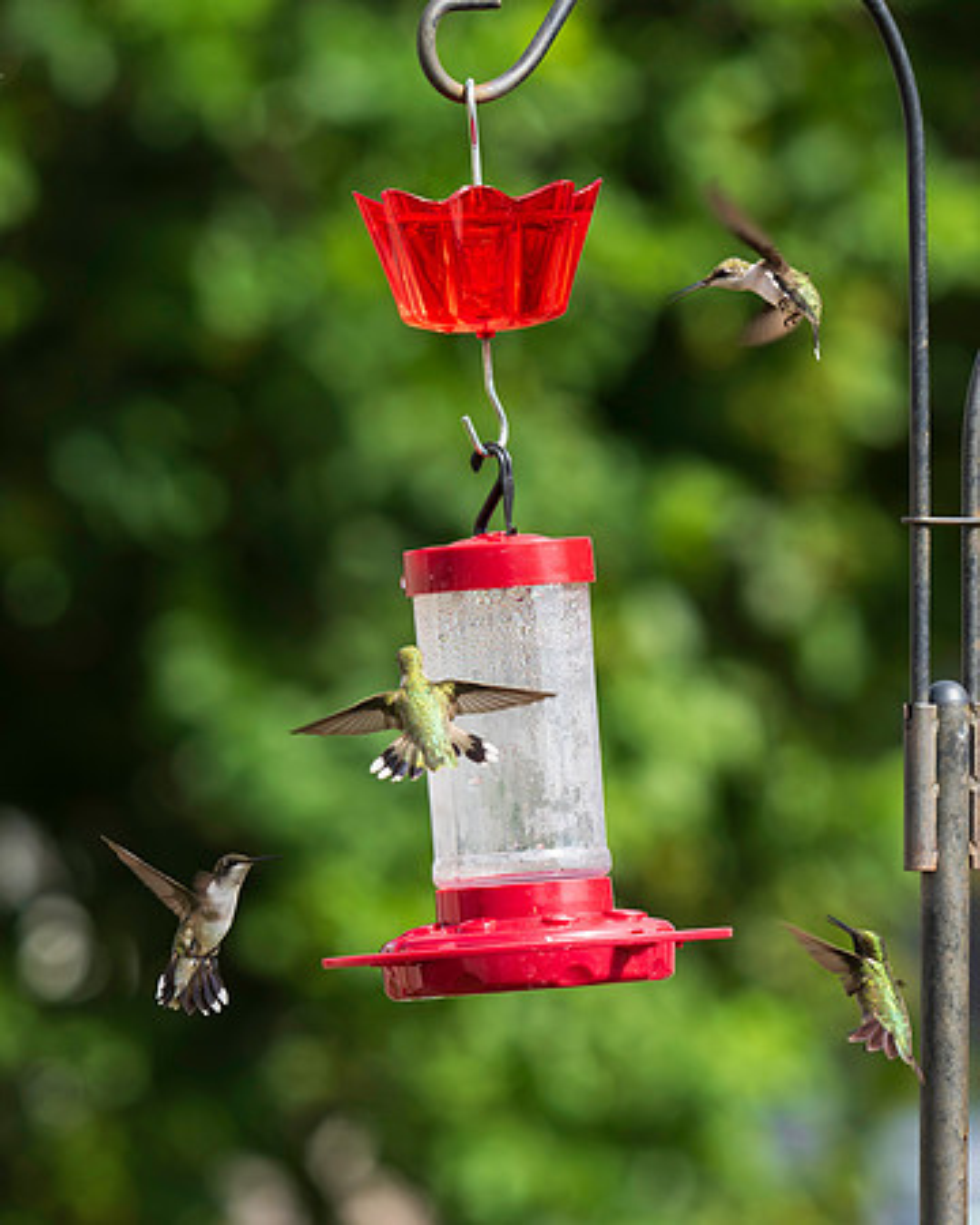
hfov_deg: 1.8
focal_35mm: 842
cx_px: 711
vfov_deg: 2.3
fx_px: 30520
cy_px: 840
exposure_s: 1/1600
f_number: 8
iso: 1600
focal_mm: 370
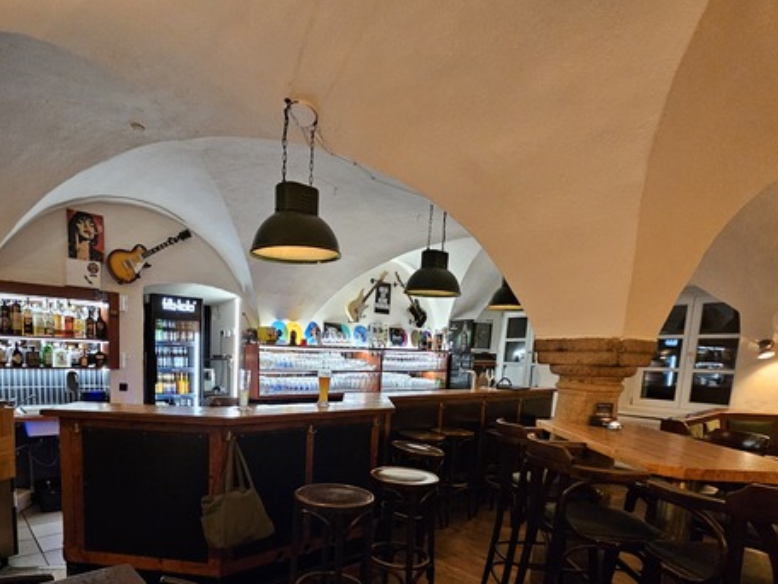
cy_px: 418
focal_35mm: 19
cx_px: 279
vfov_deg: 65.6
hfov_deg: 82.6
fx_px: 427
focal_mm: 2.2
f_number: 2.2
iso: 800
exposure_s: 1/25
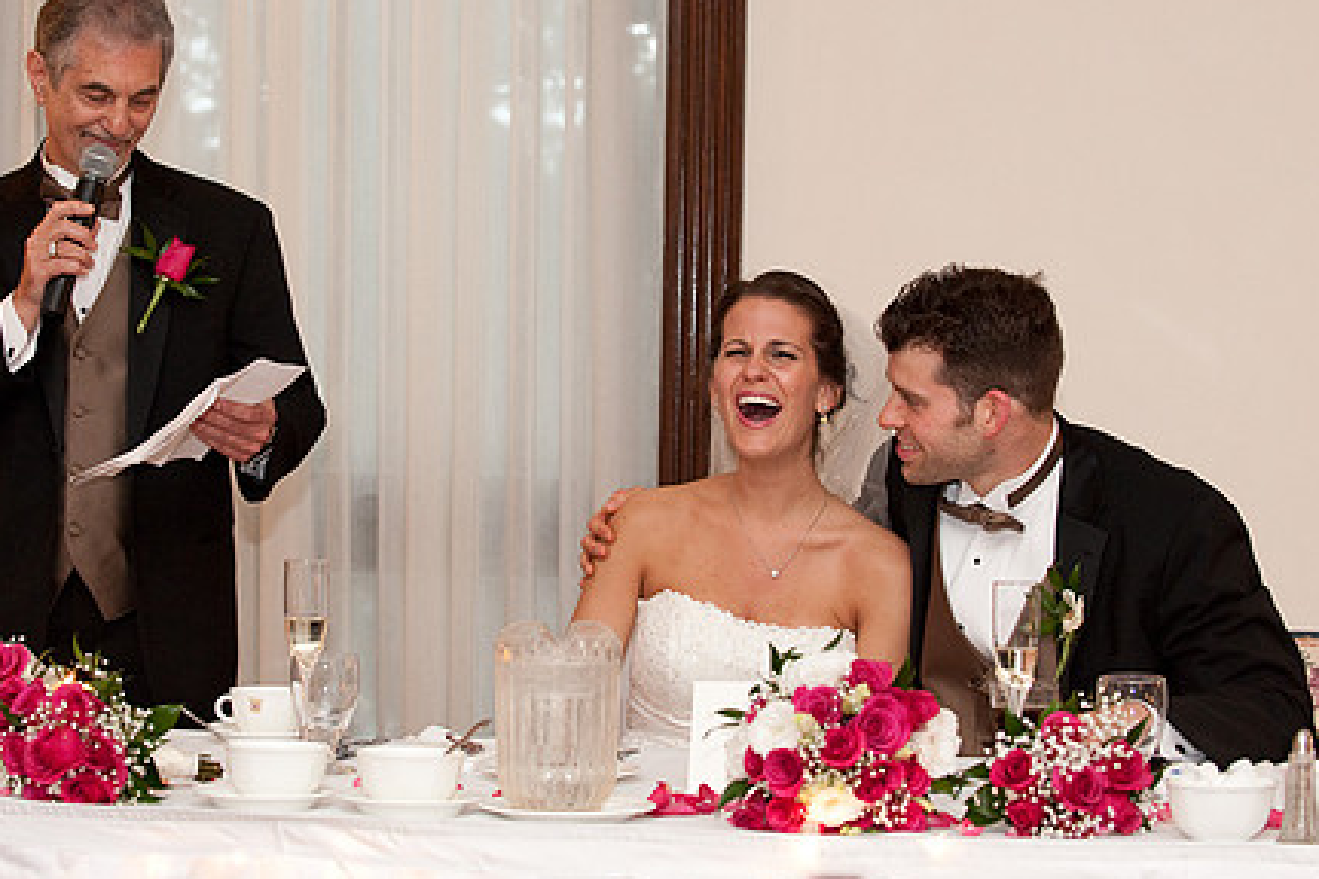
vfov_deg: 14.5
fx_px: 3444
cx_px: 559
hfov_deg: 21.7
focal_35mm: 94
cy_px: 336
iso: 2000
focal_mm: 70
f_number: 5
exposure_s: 1/60
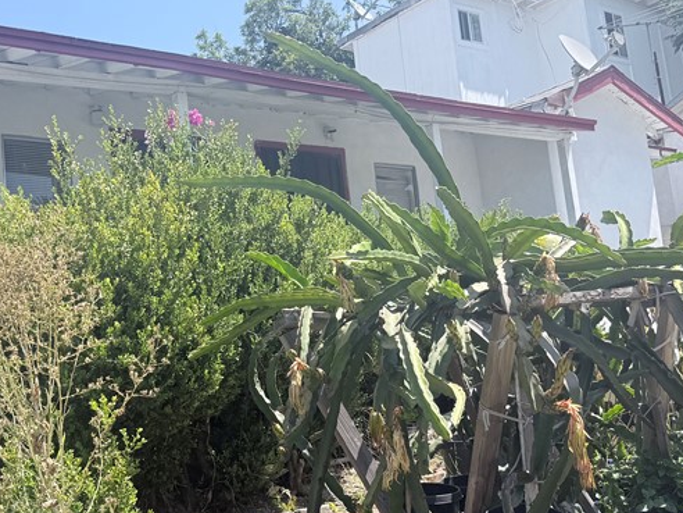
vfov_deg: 29.1
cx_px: 212
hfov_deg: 37.7
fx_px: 987
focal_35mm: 50
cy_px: 281
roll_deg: +4.1
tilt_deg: +10.5
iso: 80
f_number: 1.78
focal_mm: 6.76
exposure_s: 1/2053
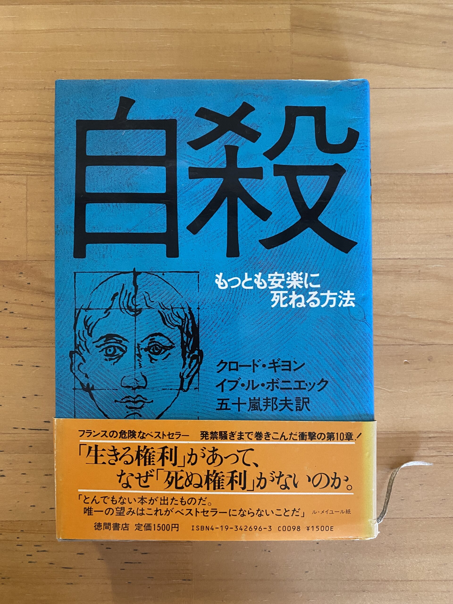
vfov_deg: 67.3
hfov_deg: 53.1
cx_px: 226
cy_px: 302
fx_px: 454
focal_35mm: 26
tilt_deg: -88.3
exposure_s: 1/33
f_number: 1.8
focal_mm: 4.25
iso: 400
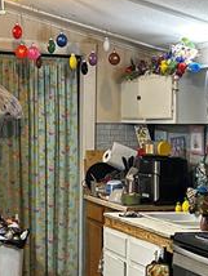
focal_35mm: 86
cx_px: 111
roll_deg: -2.0
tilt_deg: -3.0
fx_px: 688
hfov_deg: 17.2
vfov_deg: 22.6
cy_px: 187
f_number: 1.78
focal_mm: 6.86
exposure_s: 1/60
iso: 320
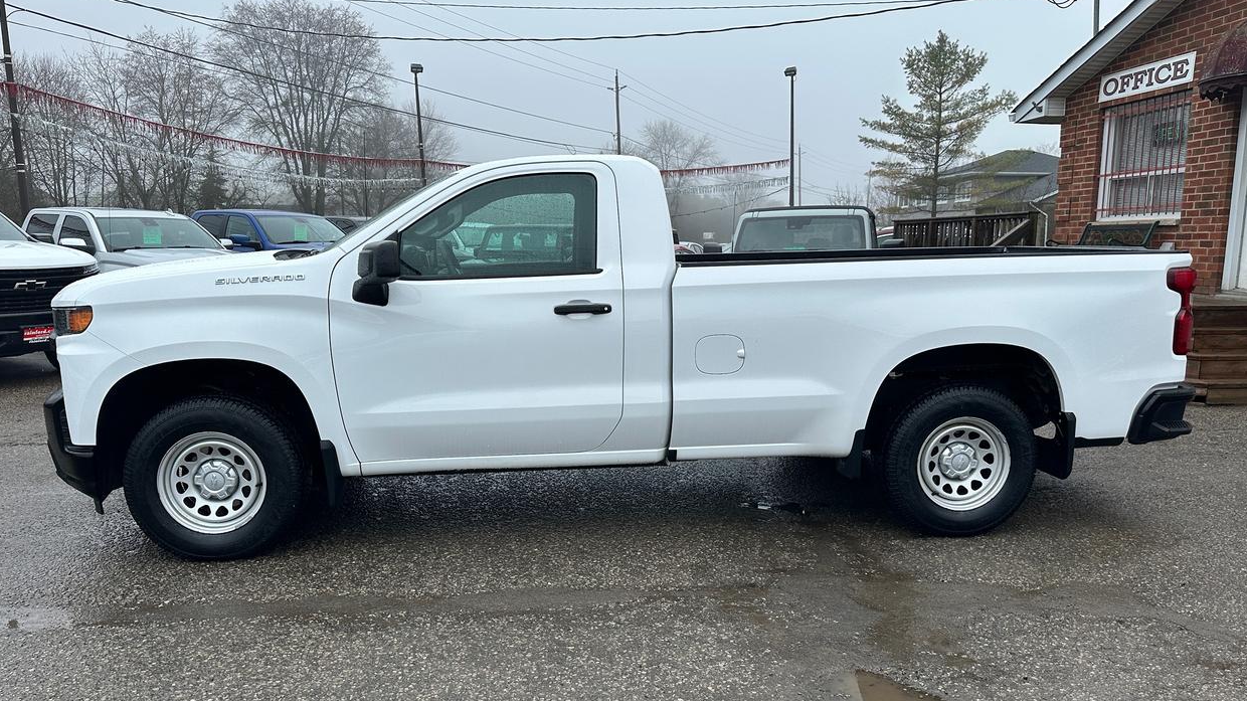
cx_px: 608
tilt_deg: -9.0
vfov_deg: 42.8
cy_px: 379
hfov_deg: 69.9
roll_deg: -0.4
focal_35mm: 27
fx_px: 893
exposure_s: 1/1692
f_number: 1.78
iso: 80
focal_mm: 6.86
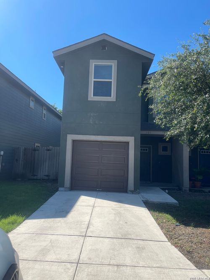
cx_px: 105
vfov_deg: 69.4
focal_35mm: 25
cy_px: 140
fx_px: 202
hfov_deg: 54.9
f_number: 1.6
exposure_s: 1/3448
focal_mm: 5.1
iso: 32
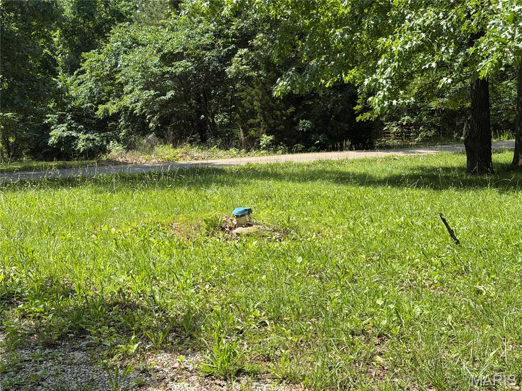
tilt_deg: -8.2
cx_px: 261
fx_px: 724
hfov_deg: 39.7
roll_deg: +4.4
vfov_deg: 30.3
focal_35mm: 48
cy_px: 196
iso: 64
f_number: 1.78
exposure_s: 1/1642
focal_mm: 6.76
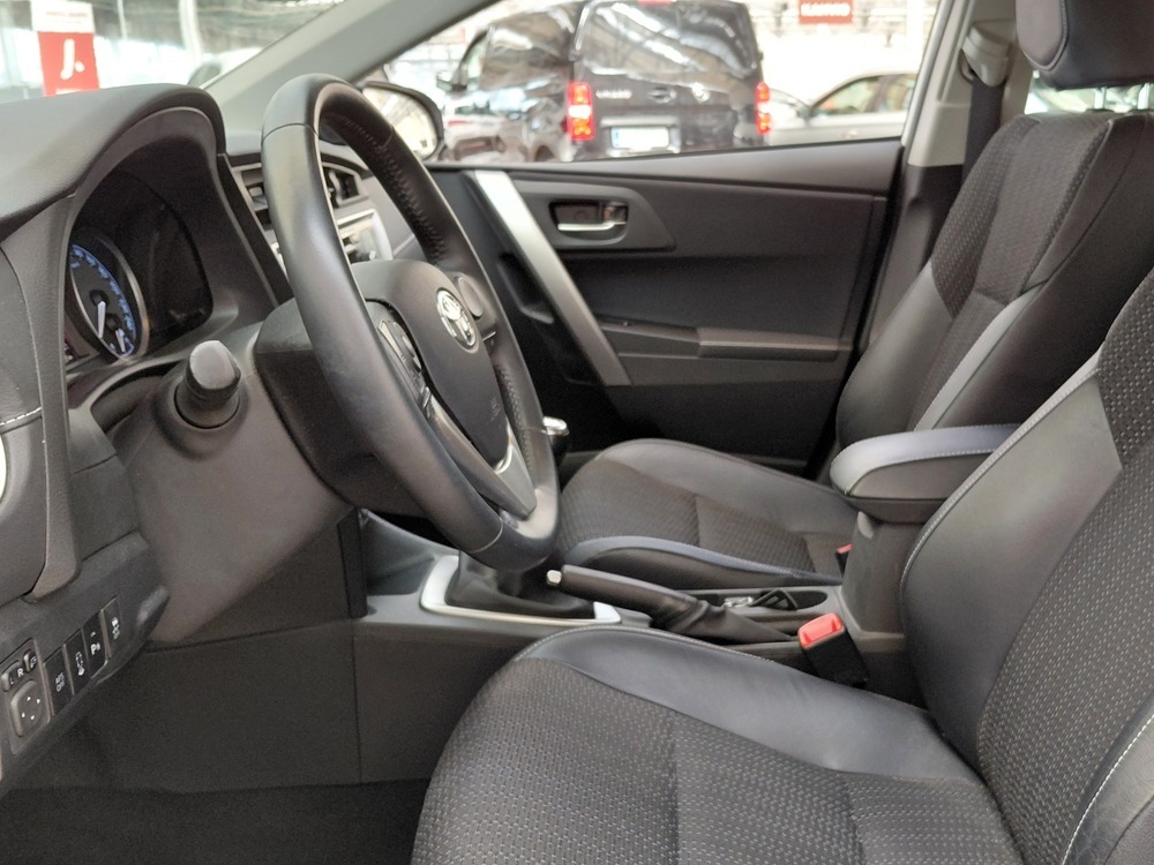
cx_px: 719
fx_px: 1200
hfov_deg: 50.8
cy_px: 519
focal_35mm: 36
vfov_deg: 39.5
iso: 200
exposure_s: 1/120
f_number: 1.8
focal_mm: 4.69
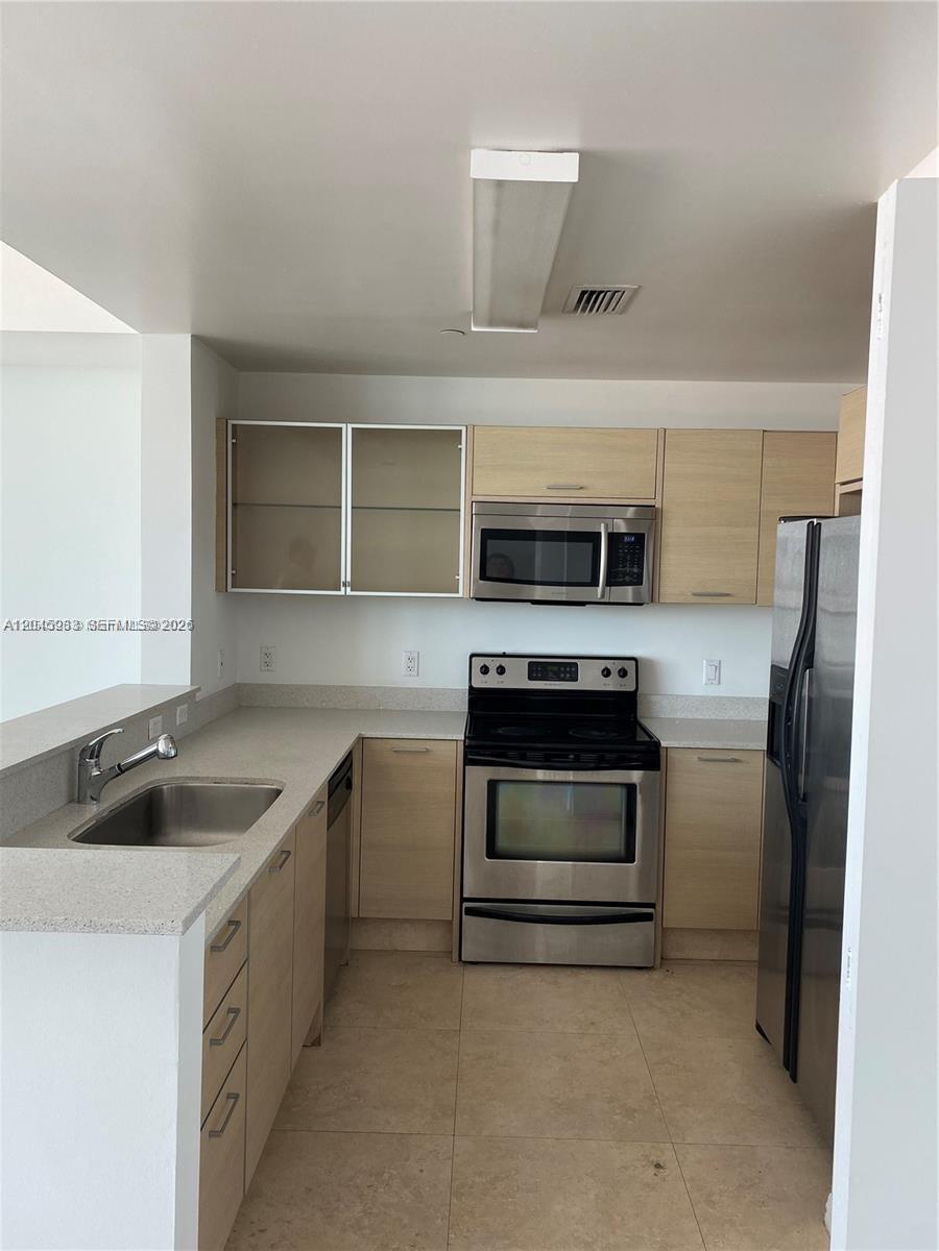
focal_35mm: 26
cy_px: 626
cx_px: 470
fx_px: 940
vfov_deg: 67.3
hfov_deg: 53.1
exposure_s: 1/122
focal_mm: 4.25
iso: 80
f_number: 1.8
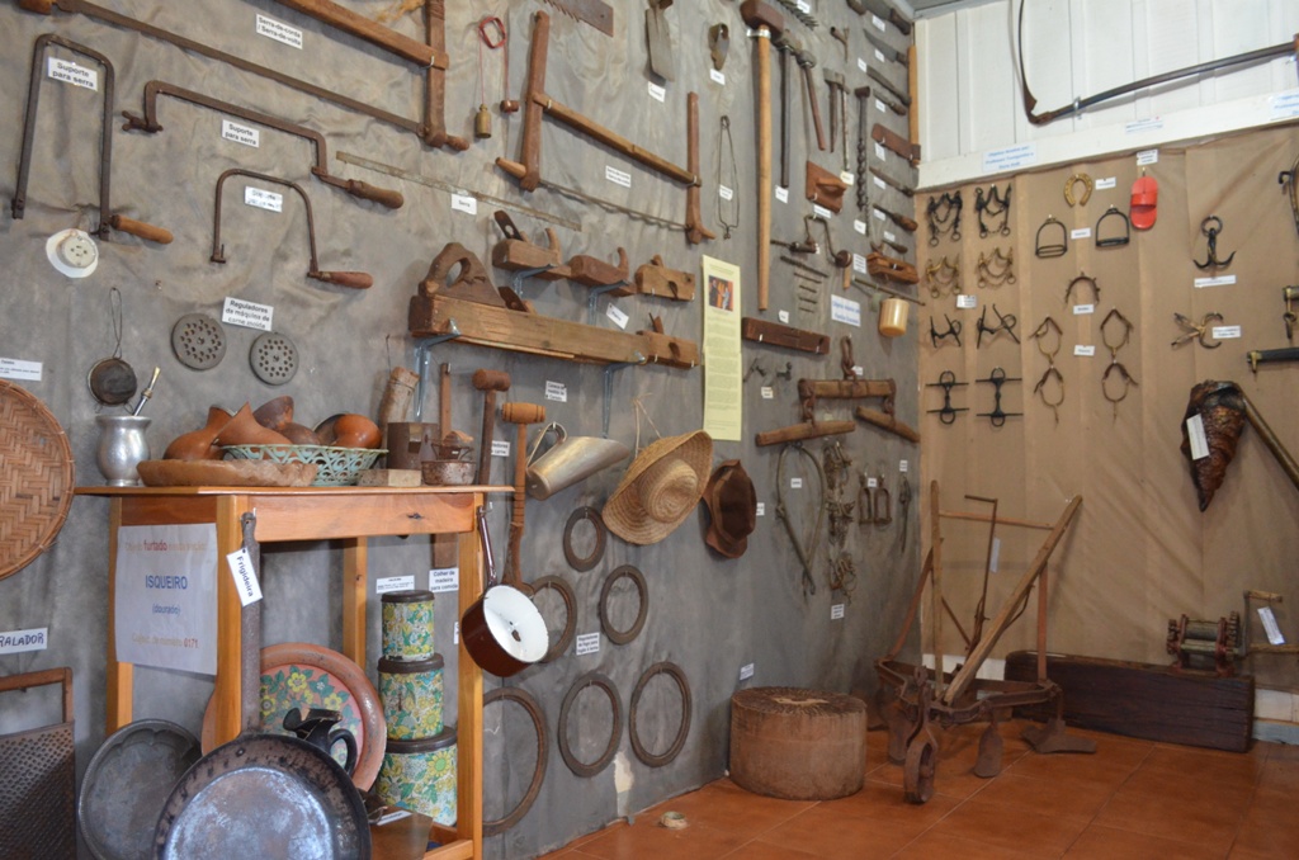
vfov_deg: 47.7
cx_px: 650
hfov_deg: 67.5
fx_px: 972
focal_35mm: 27
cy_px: 430
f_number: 3.5
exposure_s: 1/60
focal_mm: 18
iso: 2200
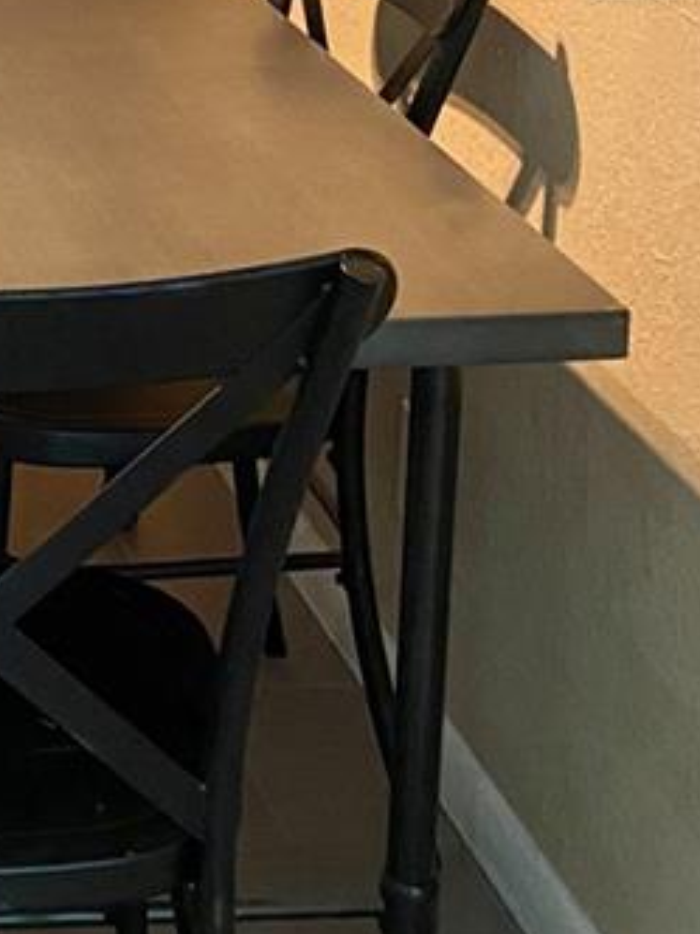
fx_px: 2534
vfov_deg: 20.2
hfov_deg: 14.2
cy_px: -17
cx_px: -486
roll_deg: +0.6
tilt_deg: -14.1
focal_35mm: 94
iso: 500
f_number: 1.8
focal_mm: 4.25
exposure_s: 1/40
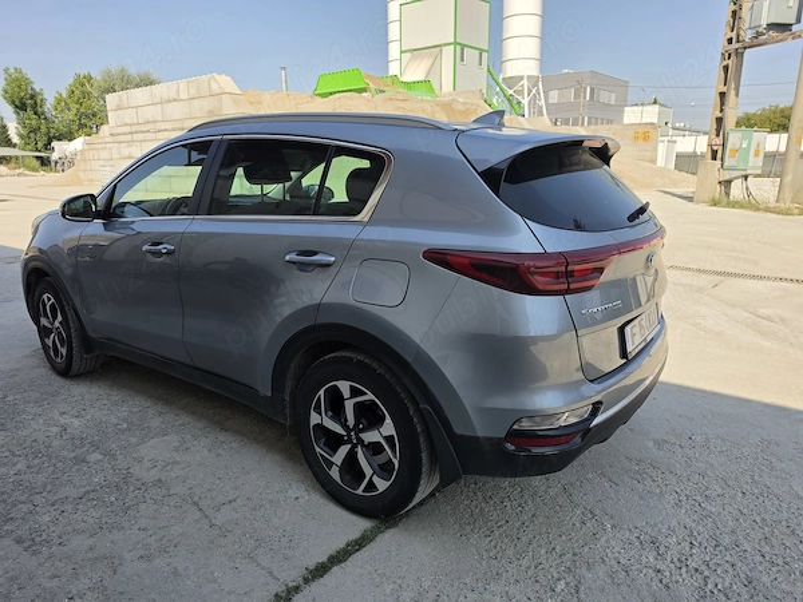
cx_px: 402
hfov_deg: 73.9
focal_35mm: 23
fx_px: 534
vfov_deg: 58.9
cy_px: 301
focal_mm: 6.5
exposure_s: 1/6147
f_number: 1.4
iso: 64
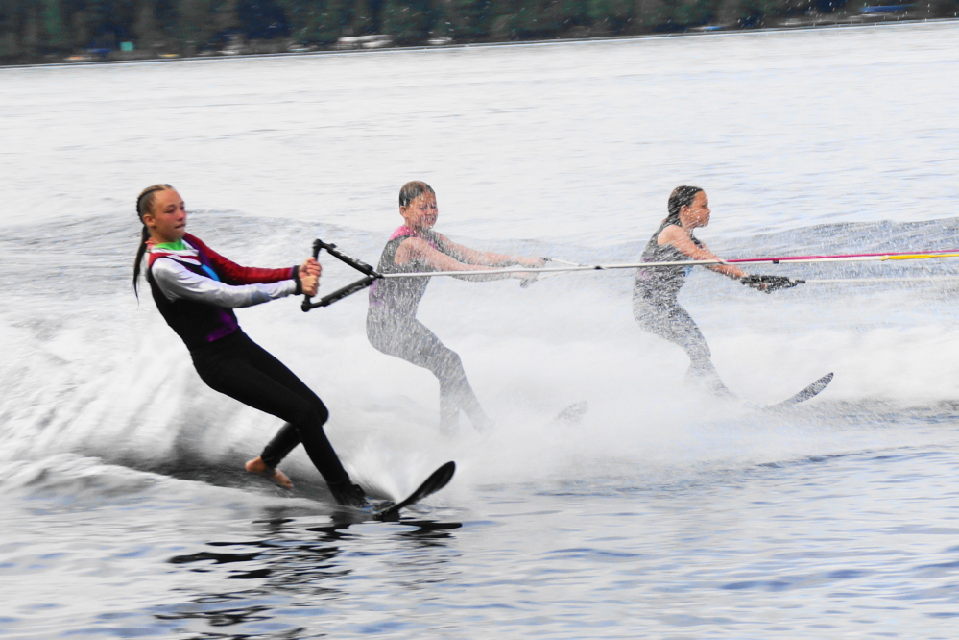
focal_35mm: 90
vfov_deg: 15.2
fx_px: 2397
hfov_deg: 22.6
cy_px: 320
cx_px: 480
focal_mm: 60
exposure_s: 1/100
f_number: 5.6
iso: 100
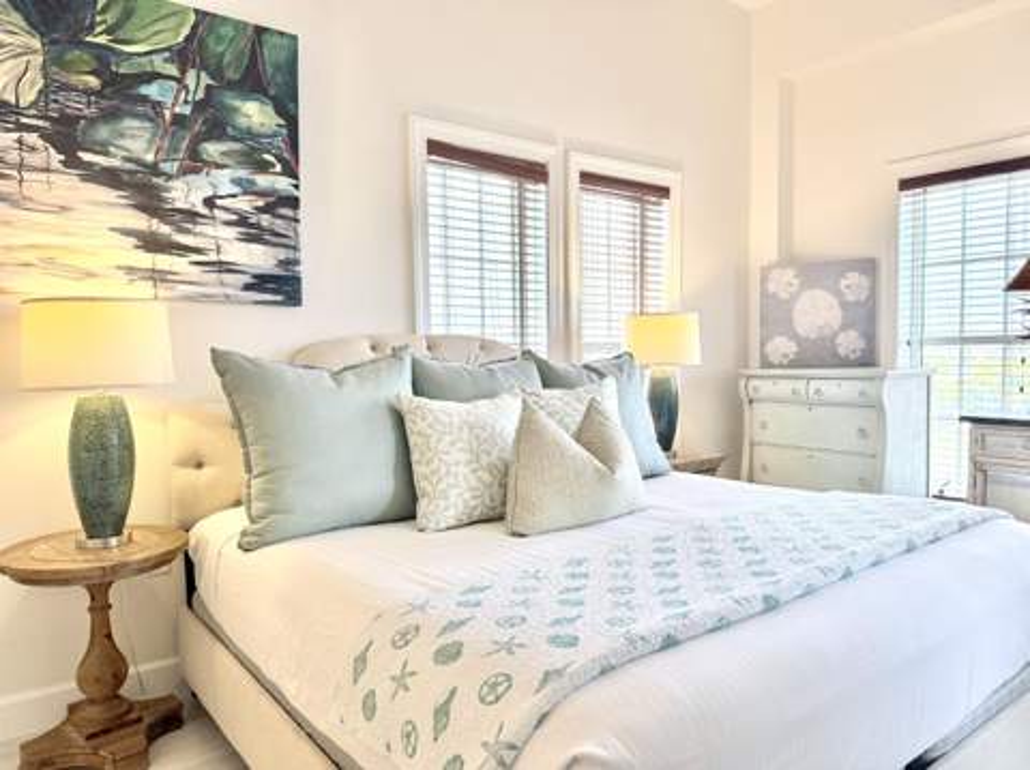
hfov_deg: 71.7
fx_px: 713
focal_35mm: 24
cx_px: 515
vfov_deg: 56.7
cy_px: 385
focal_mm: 6.76
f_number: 1.78
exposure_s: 1/152
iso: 200
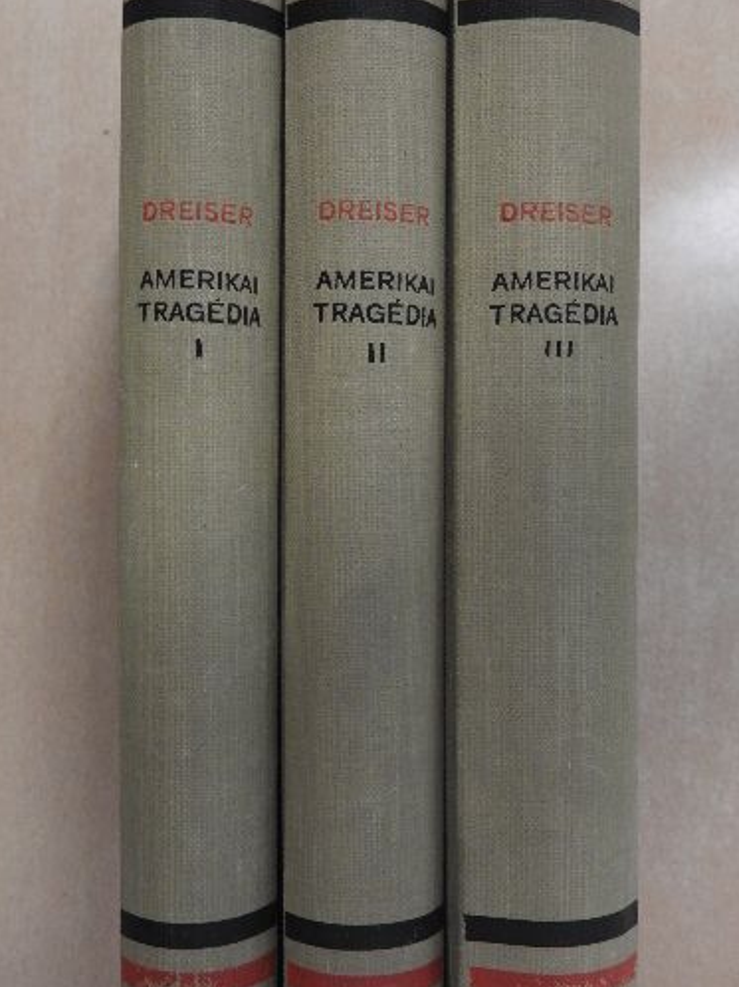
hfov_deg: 32.2
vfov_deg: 42.1
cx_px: 365
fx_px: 1282
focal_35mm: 45
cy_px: 468
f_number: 3.8
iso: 400
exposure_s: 1/15
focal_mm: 6.3
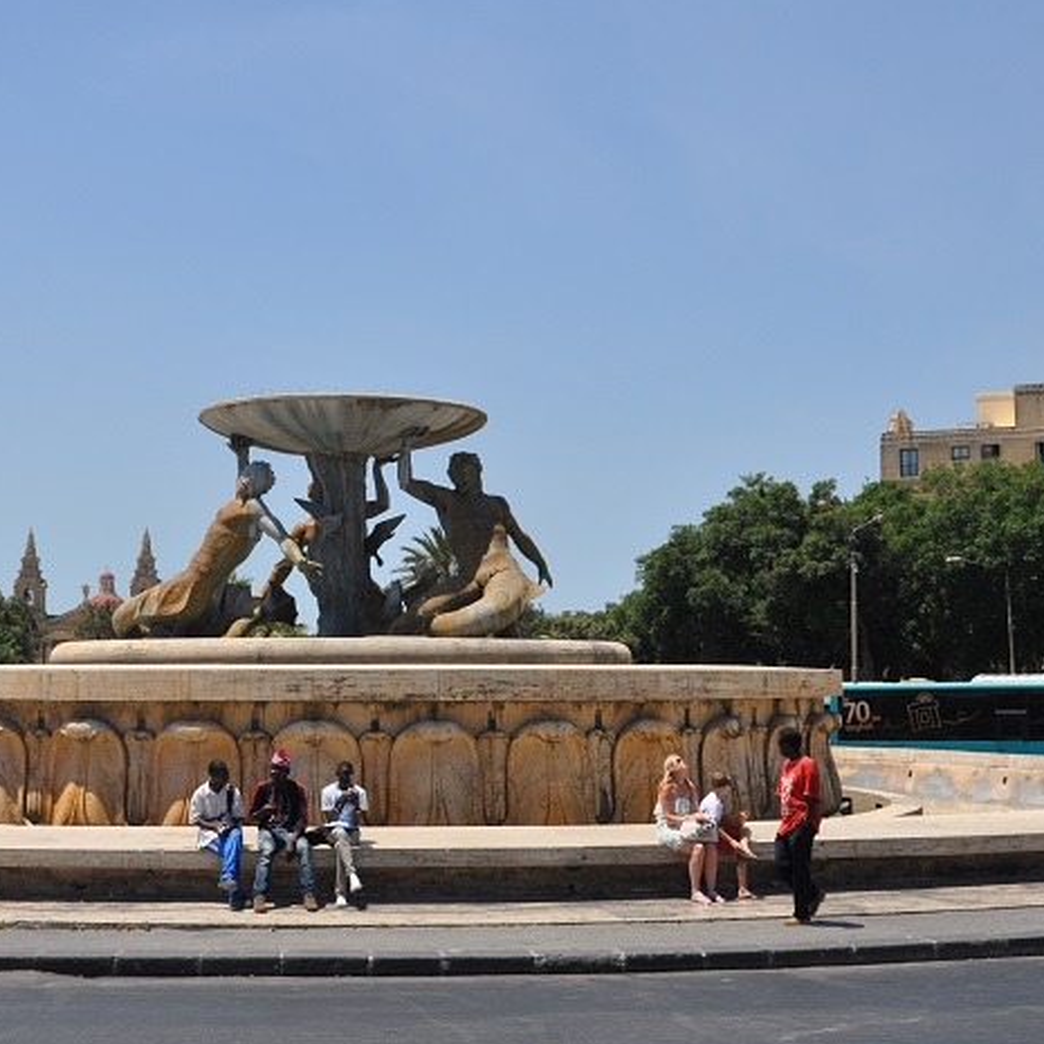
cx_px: 379
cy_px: 511
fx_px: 1945
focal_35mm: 57
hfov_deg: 29.9
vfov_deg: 30.0
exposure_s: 1/400
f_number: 10
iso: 200
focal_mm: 26
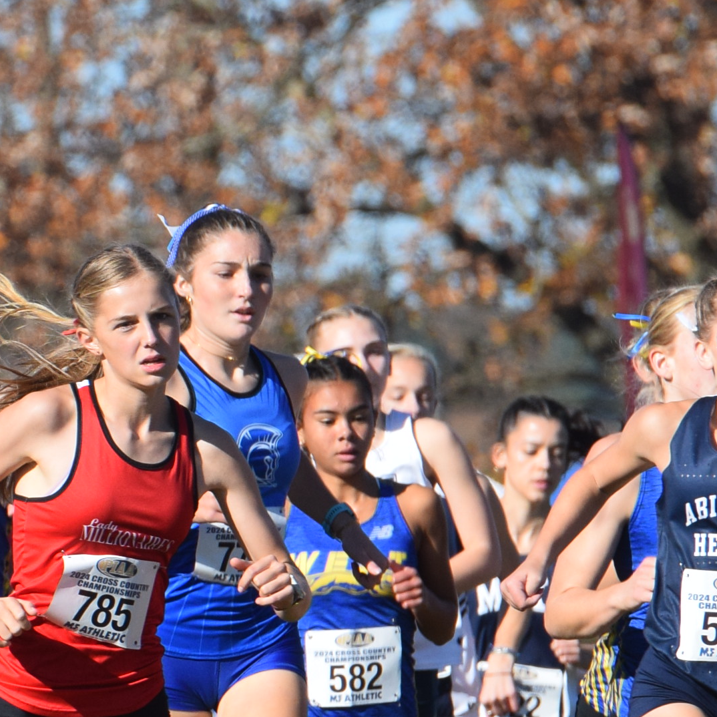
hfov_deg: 1.6
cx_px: -772
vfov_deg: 1.6
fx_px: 25028
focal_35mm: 1068
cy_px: 606
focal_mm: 200
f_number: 6.3
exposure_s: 1/1600
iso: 400
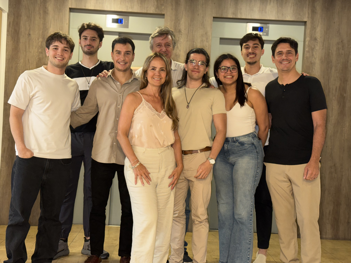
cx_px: 176
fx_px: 487
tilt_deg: -0.1
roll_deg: -2.7
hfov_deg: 39.7
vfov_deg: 30.3
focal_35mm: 48
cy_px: 132
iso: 125
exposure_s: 1/16
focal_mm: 6.76
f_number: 1.78
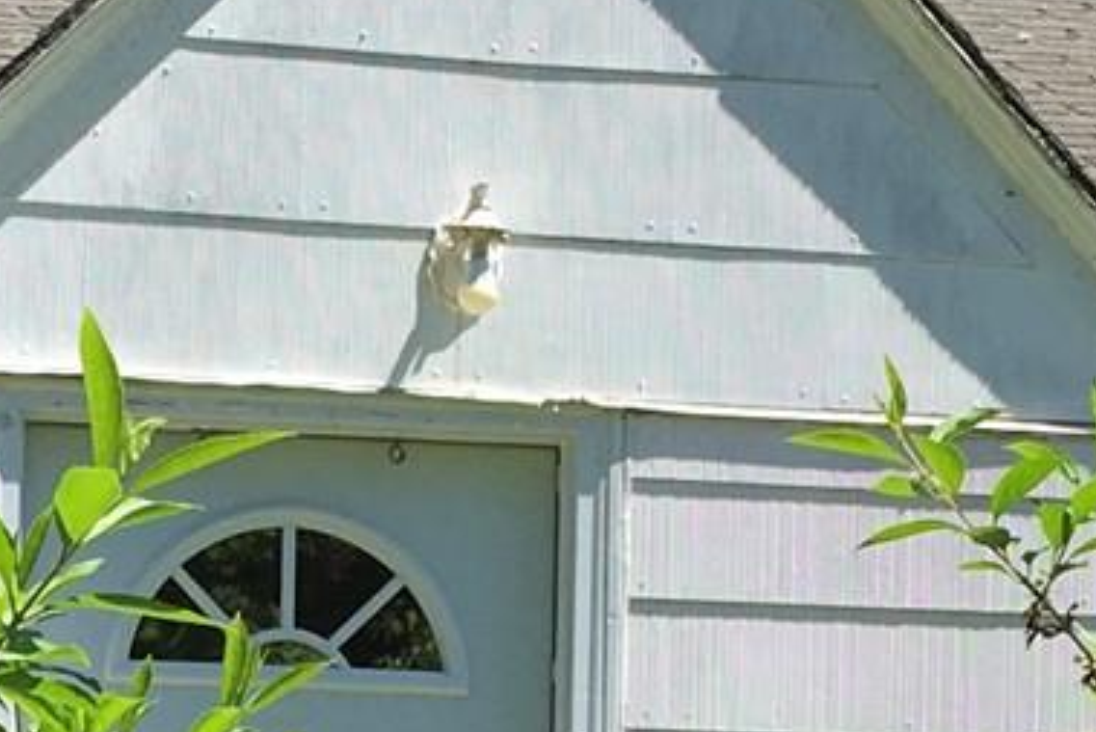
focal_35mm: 163
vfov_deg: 8.3
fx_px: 4964
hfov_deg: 12.5
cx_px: 191
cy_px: 1024
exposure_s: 1/1040
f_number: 2.2
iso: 25
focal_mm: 4.15
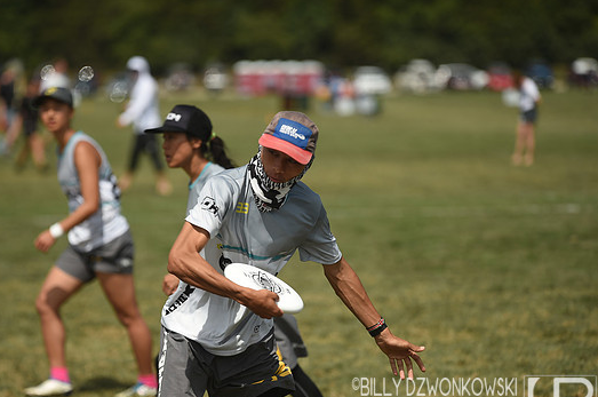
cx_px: 279
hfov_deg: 9.3
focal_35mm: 222
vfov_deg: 6.2
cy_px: 213
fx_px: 3682
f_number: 3.5
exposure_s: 1/2000
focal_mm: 200
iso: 100
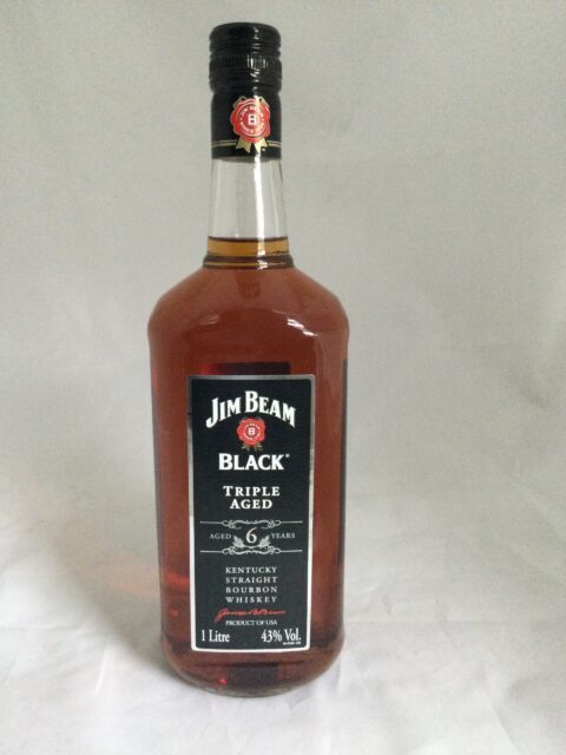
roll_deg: +0.5
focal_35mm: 31
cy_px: 378
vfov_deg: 58.4
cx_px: 283
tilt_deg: -14.1
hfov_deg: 45.4
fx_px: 676
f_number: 2.4
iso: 200
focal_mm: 3.3
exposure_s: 1/25
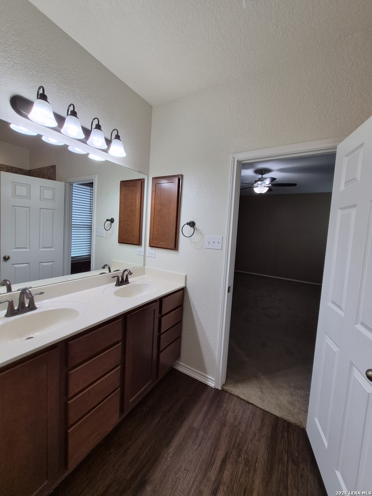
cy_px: 248
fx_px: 186
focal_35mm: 13
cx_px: 186
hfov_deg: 89.9
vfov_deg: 106.2
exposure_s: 1/60
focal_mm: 1.74
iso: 50
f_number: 2.2
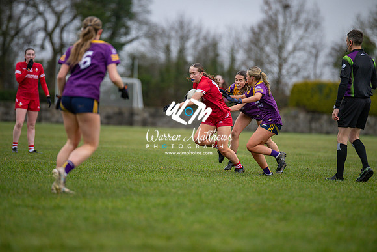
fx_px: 3142
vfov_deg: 4.6
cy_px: 126
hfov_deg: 6.9
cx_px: 188
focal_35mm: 300
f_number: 2.8
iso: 450
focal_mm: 300
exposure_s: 1/1000
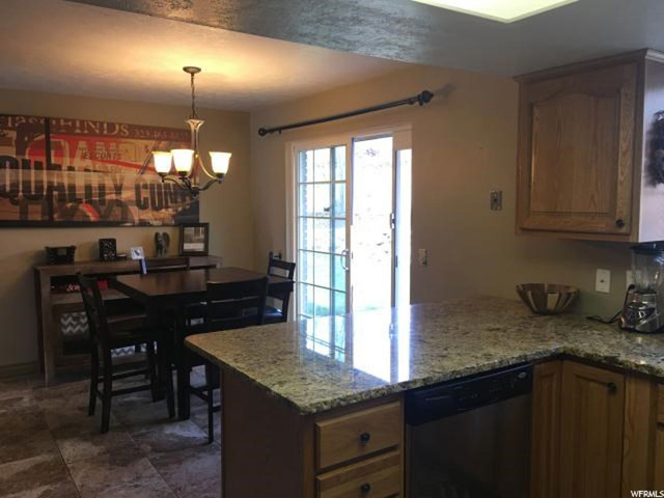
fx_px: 556
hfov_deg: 61.7
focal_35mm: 29
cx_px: 332
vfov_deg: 48.2
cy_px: 249
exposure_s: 1/15
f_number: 2.2
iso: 25
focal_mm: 4.15
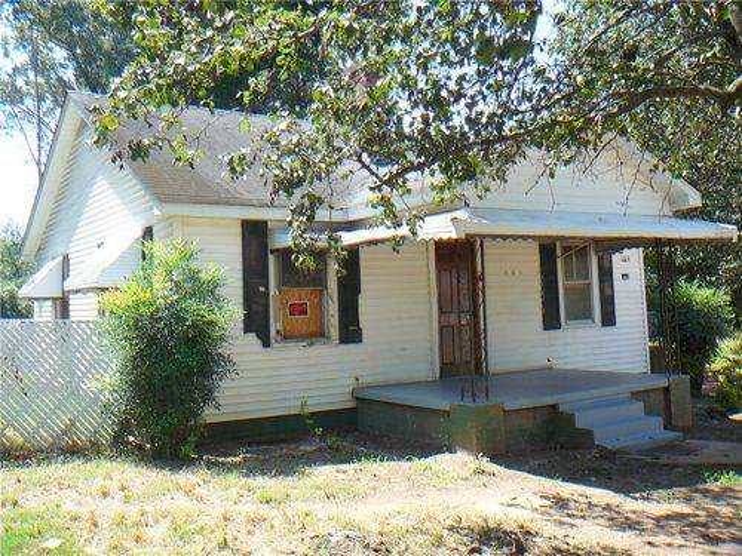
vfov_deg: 40.7
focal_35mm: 35
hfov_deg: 52.6
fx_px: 750
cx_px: 371
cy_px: 278
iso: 80
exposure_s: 1/250
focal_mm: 5.2
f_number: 2.8
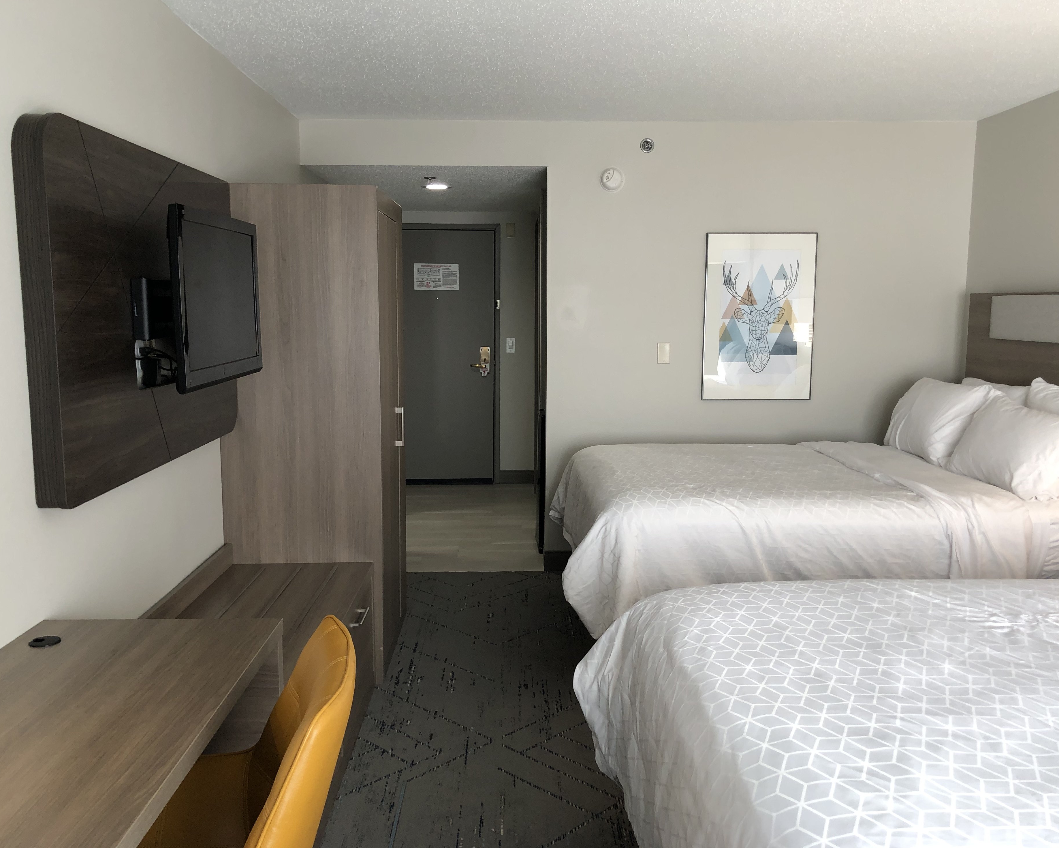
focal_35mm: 30
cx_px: 522
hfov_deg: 58.8
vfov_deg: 48.5
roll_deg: +0.4
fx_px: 940
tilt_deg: -8.0
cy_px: 430
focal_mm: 4
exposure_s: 1/120
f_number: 1.8
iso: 50
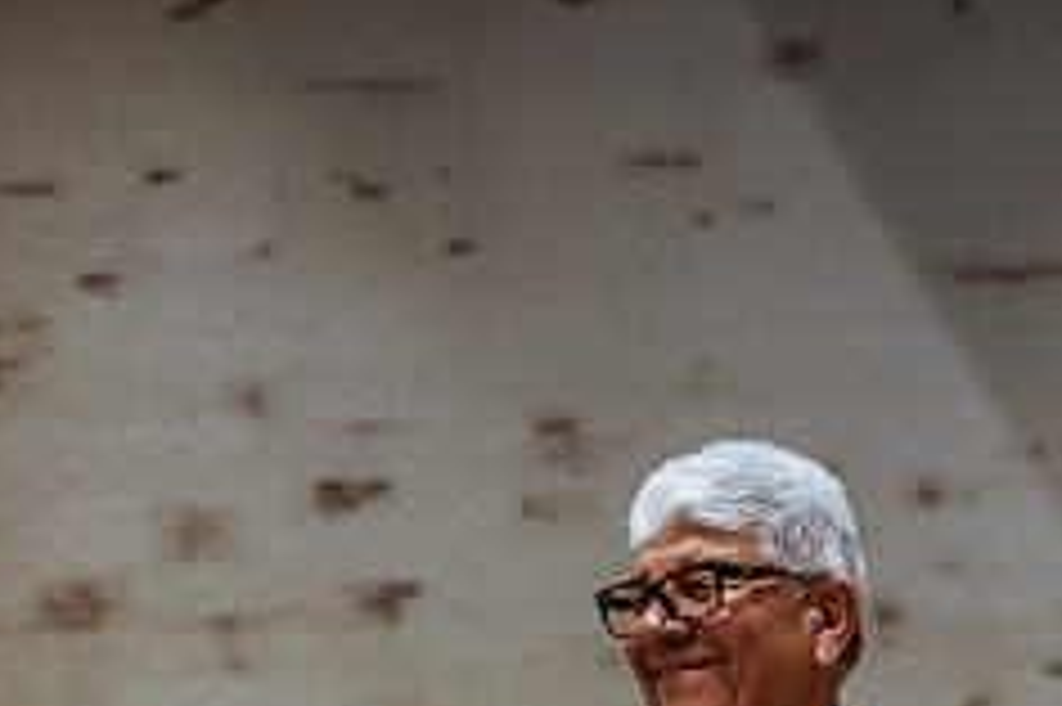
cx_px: 963
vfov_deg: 15.3
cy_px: 857
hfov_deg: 23.0
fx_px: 2535
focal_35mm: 86
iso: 1250
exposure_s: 1/500
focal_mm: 35
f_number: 1.8
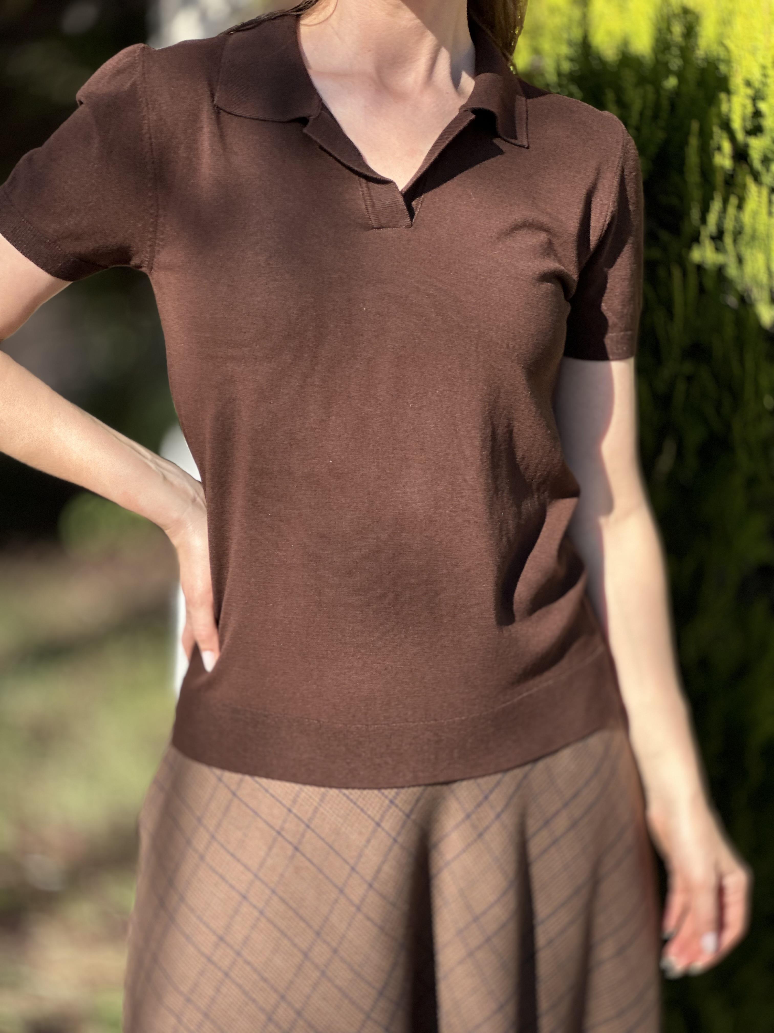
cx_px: 387
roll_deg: -0.2
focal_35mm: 77
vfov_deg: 25.3
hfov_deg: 19.1
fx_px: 2296
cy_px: 516
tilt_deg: -13.6
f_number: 2.8
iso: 32
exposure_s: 1/174
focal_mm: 9
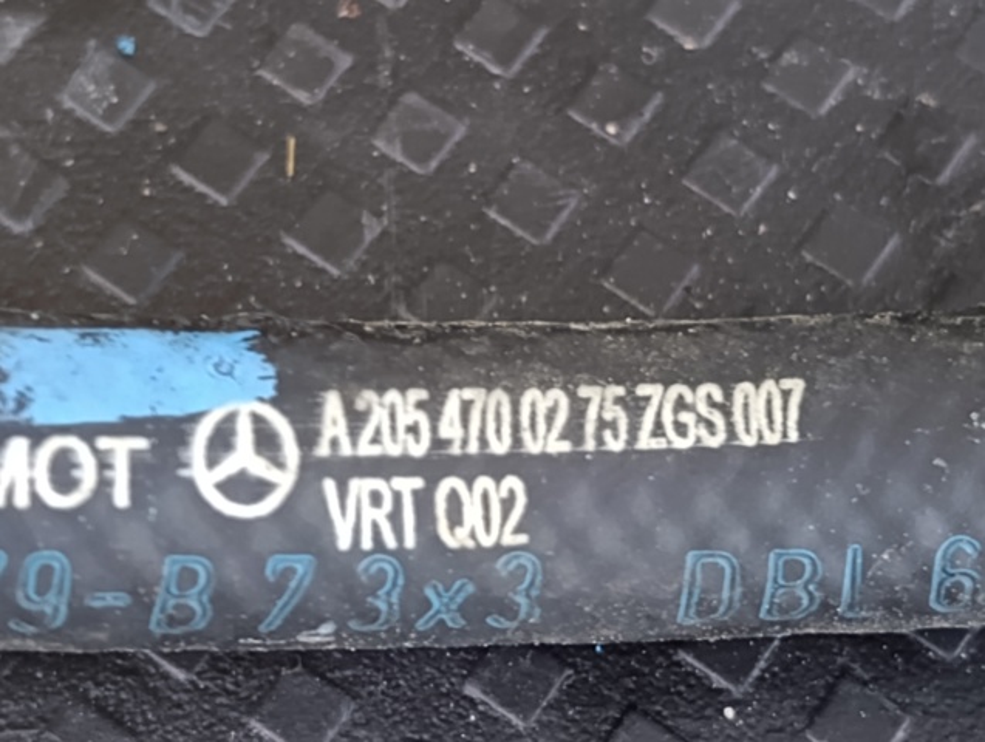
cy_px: 371
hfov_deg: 21.3
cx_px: 492
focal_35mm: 92
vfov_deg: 16.1
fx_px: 2622
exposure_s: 1/25
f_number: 1.7
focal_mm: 6.11
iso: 1250
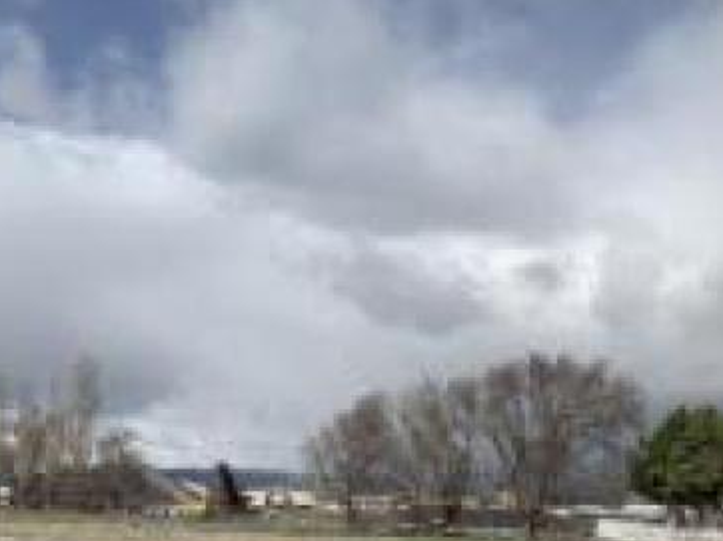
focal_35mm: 46
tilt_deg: +5.2
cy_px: 441
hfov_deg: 39.6
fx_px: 960
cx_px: 142
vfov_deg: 30.6
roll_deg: -2.4
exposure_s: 1/3788
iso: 25
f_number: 1.8
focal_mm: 4.25
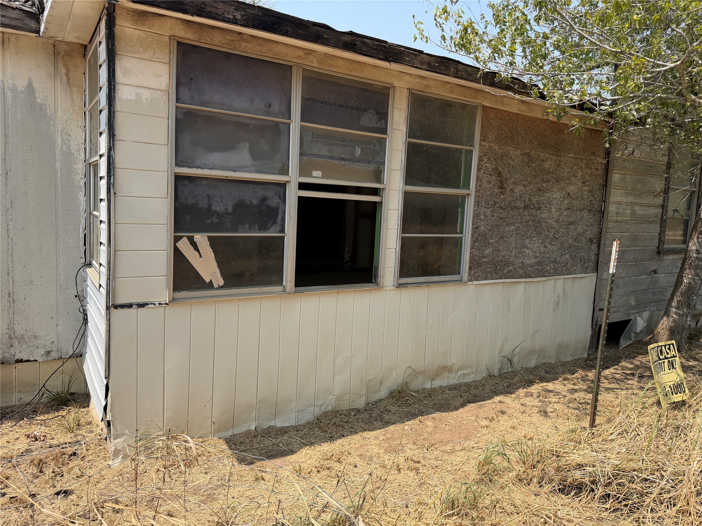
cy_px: 263
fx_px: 487
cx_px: 351
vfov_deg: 56.8
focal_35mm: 24
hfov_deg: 71.6
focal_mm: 6.76
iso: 100
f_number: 1.78
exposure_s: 1/5714
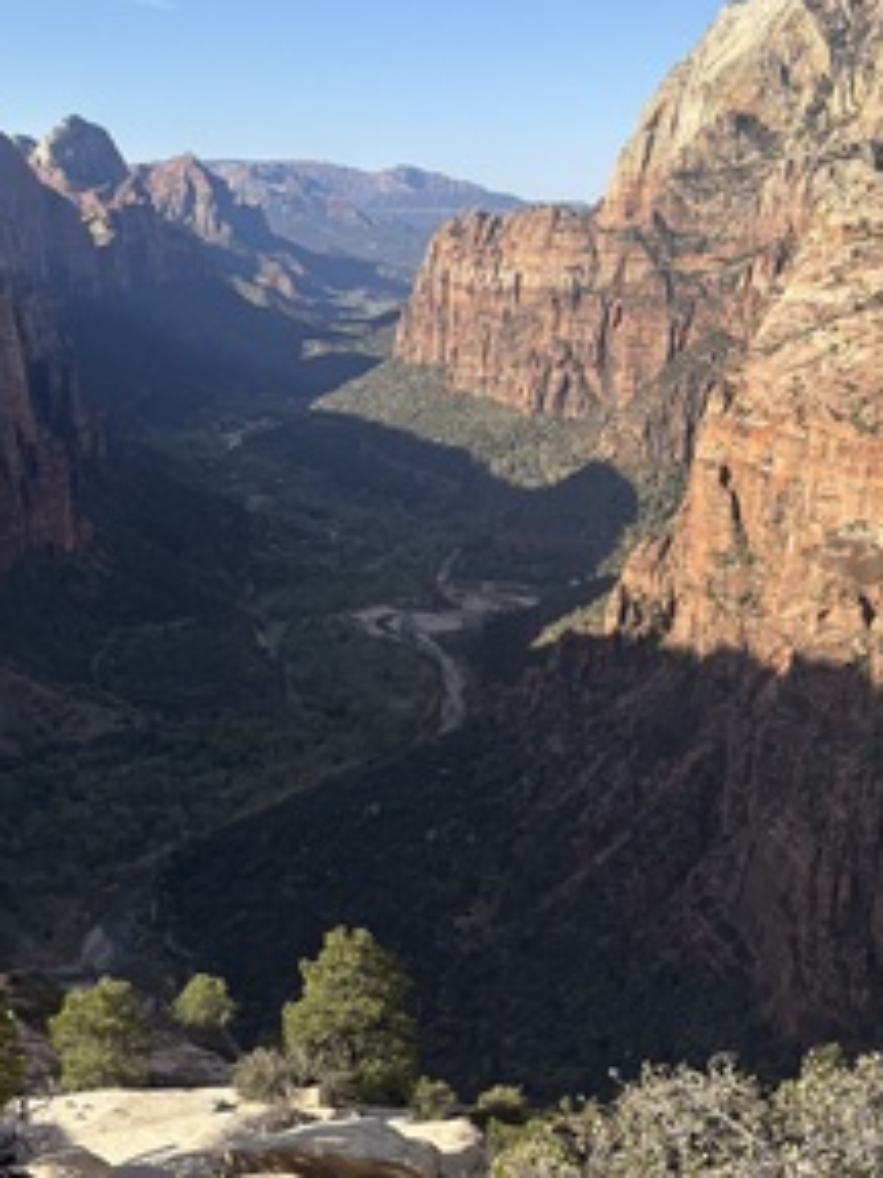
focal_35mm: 47
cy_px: 630
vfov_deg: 40.4
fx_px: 1599
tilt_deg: -16.1
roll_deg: -1.0
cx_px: 458
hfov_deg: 30.9
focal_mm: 5.96
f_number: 1.6
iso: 50
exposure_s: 1/1984
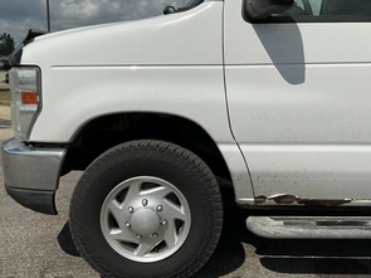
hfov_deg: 48.7
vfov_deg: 37.7
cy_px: 148
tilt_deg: -9.9
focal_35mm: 38
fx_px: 407
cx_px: 221
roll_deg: -1.5
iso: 25
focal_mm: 3
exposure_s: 1/5814
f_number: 1.8
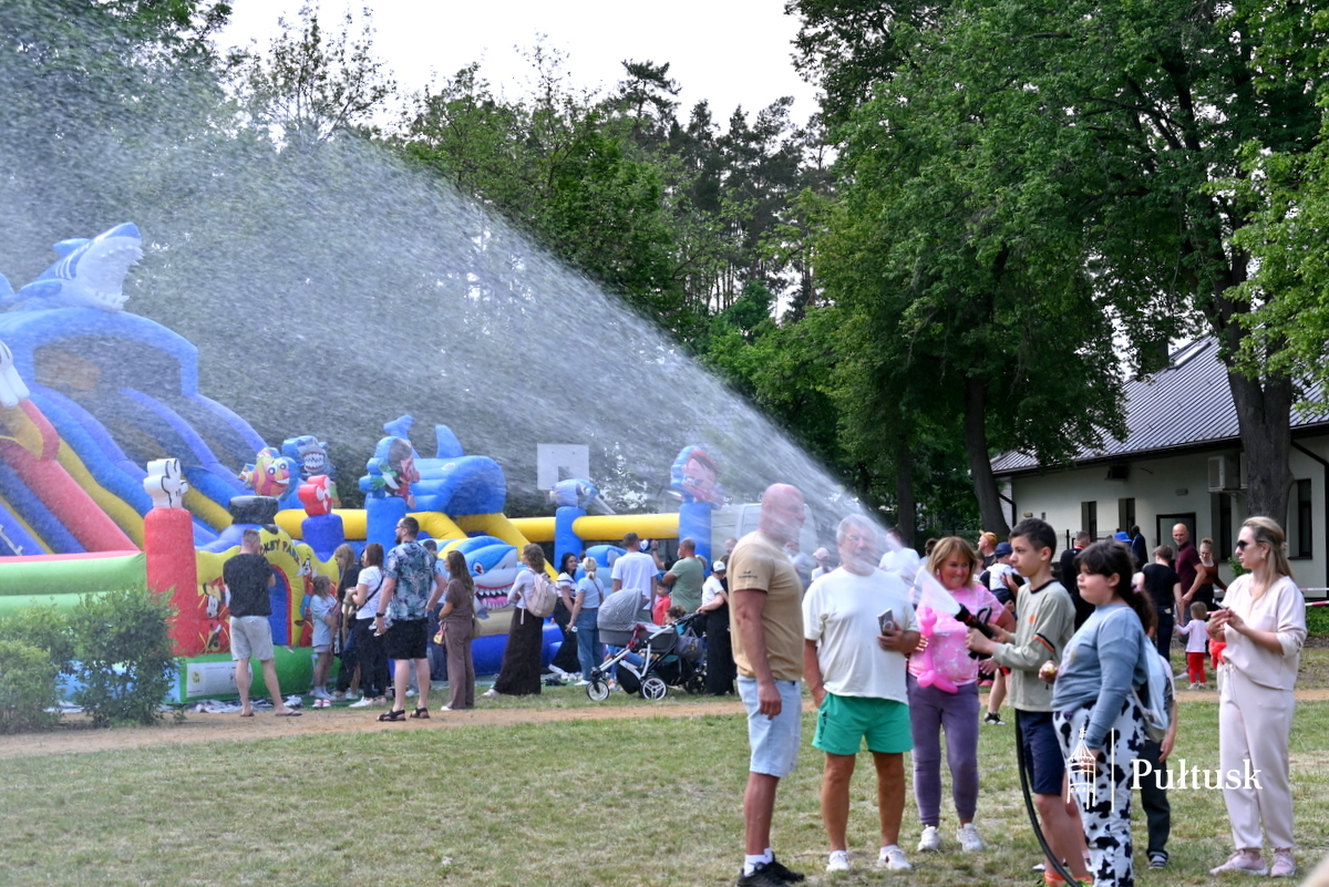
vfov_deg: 29.3
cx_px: 664
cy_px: 444
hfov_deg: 42.7
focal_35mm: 46
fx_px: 1699
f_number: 6.3
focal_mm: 46
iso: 100
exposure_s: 1/320
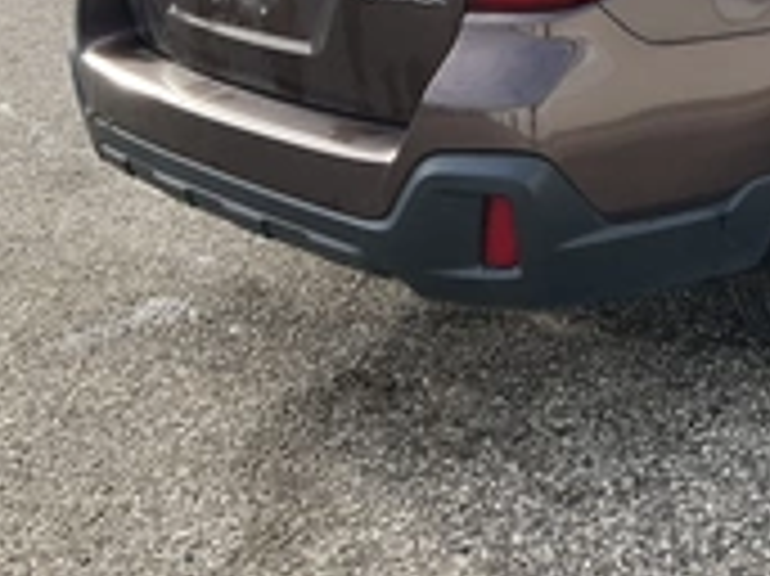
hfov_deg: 26.9
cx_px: 784
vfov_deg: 20.5
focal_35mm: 68
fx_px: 1512
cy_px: -68
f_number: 1.8
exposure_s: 1/435
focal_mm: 3
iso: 25
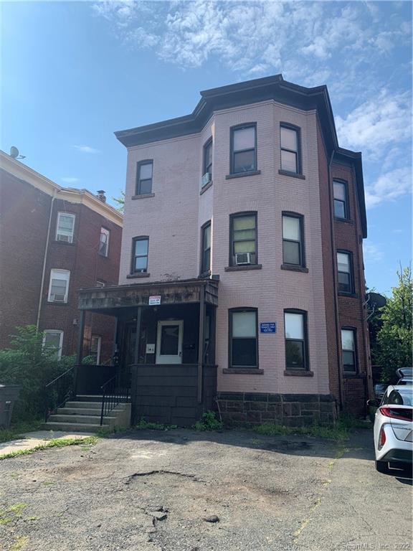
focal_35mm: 26
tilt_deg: +16.5
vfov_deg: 67.3
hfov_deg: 53.1
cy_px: 276
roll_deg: +0.0
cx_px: 206
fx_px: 414
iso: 25
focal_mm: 4.25
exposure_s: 1/2033
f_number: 1.8
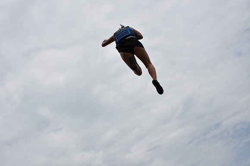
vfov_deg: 36.8
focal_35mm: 36
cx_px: 125
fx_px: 250
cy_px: 83
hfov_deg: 53.2
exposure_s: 1/1000
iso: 200
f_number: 8
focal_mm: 24
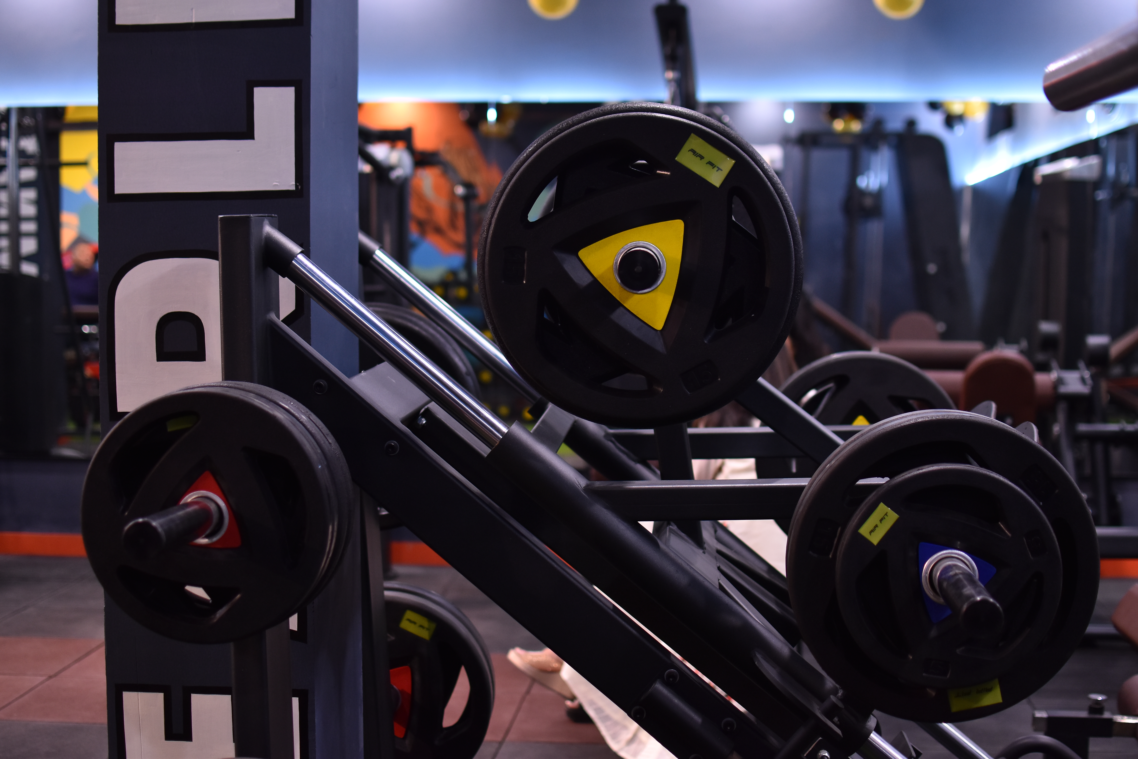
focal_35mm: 52
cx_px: 569
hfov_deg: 37.9
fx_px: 1659
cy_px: 380
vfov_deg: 25.8
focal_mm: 35
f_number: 1.8
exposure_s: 1/100
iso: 400
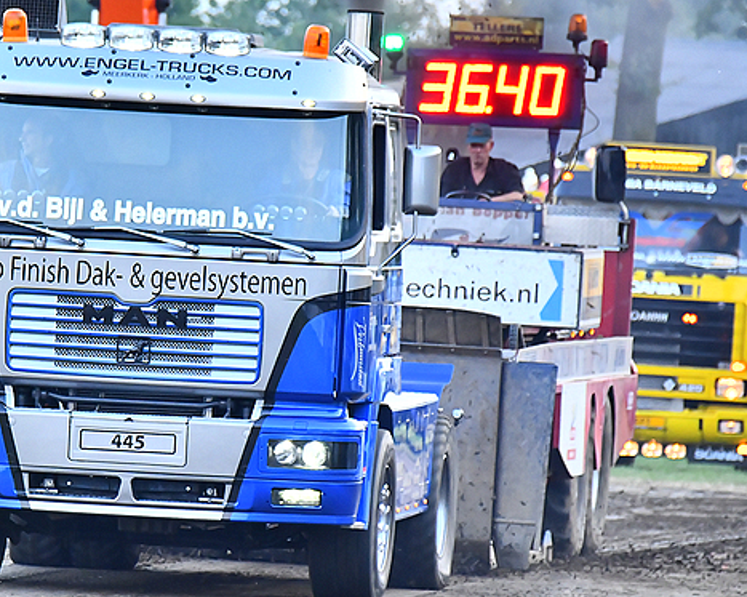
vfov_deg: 2.8
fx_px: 12262
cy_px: 319
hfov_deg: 3.5
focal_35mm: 555
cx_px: 162
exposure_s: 1/200
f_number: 5.6
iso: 1600
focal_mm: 230
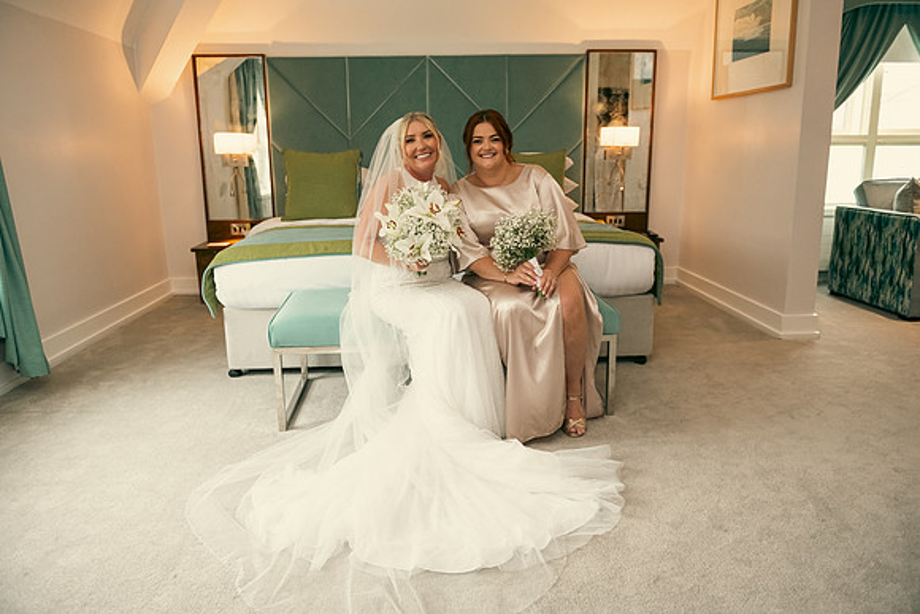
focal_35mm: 25
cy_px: 307
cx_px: 460
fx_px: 638
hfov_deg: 71.6
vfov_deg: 51.4
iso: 800
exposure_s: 1/160
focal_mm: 24
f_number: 3.5
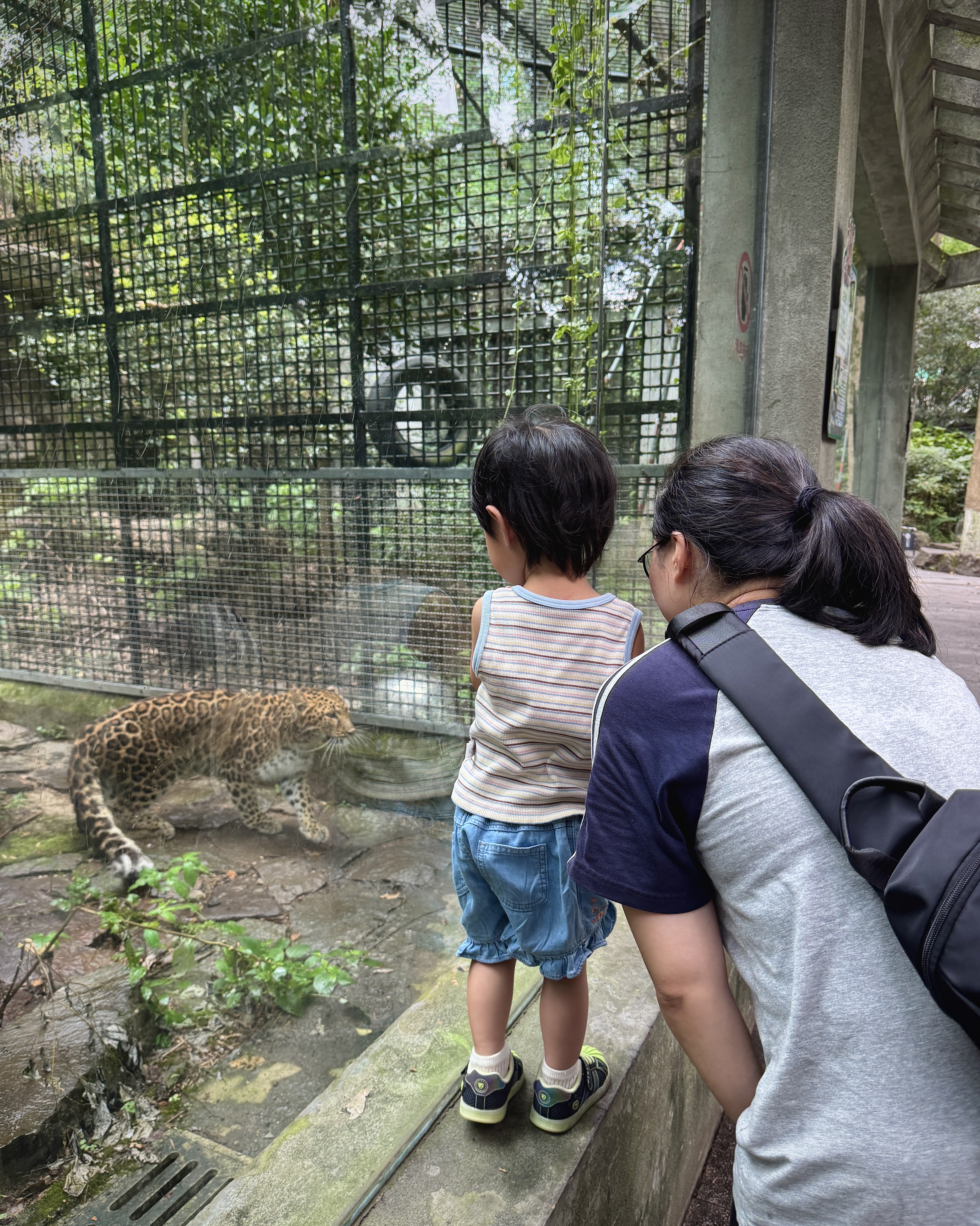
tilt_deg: -9.4
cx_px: 490
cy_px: 646
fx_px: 906
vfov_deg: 68.0
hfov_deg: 56.8
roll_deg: -0.8
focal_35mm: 25
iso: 125
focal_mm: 6.76
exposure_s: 1/121
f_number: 1.78
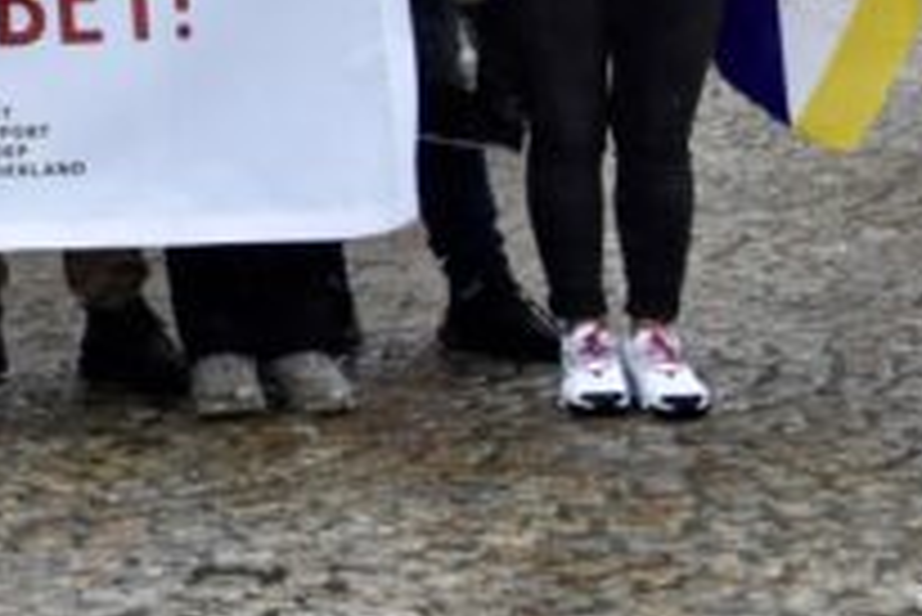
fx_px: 4174
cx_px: -630
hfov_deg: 11.8
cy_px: -346
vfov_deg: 8.2
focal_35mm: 163
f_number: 3.2
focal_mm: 29
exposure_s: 1/640
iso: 400
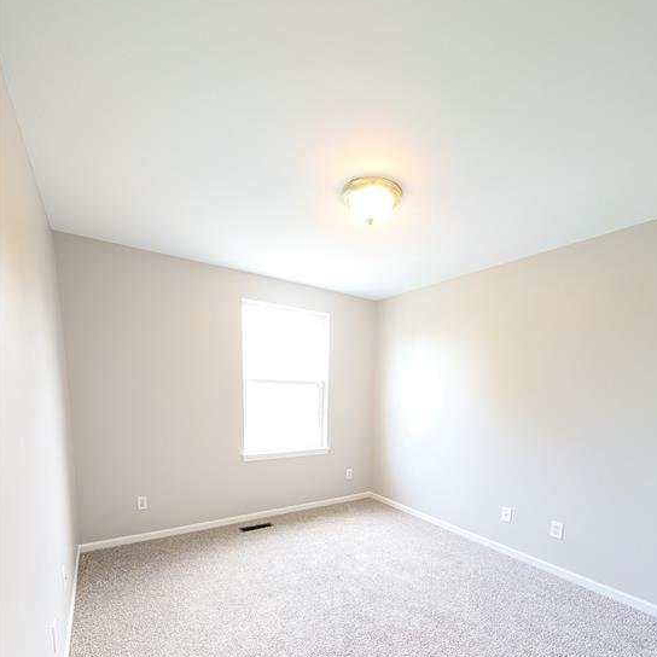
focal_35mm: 15
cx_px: 345
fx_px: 322
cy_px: 447
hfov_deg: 91.1
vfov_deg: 87.3
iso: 271
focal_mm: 2.02
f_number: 1.7
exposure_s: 1/90.1
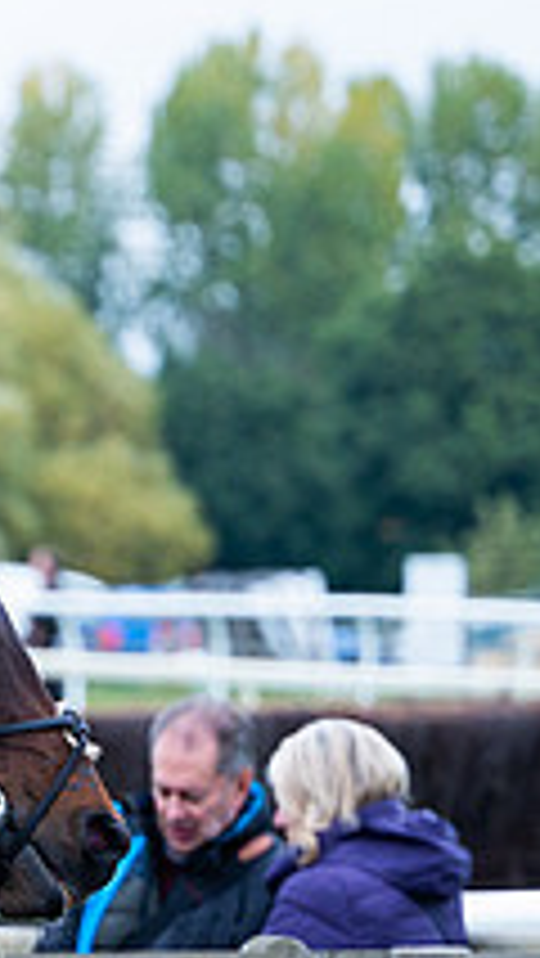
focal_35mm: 400
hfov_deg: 3.0
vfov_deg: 5.4
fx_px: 10170
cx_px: -760
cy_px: 769
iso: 800
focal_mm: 140
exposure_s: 1/1000
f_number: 4
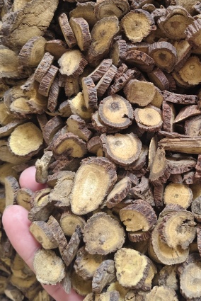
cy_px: 113
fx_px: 376
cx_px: 181
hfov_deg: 28.7
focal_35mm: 45
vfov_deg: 43.2
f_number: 1.88
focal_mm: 5.56
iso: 362
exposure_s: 1/100
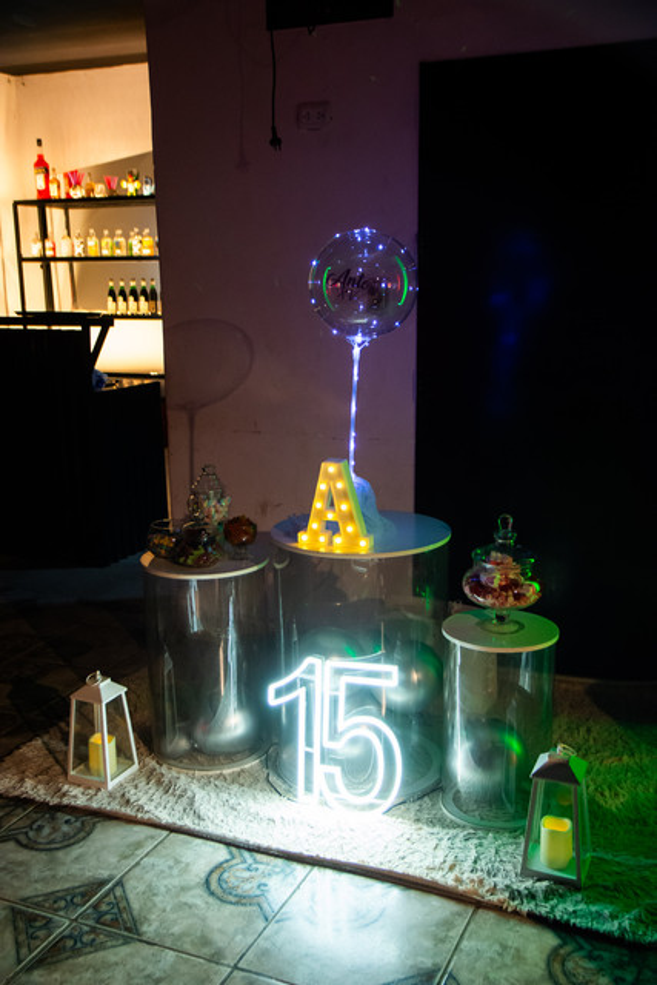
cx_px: 328
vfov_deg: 49.5
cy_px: 492
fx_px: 1067
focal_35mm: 39
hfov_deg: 34.2
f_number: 3.2
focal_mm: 26
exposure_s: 1/100
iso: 2500
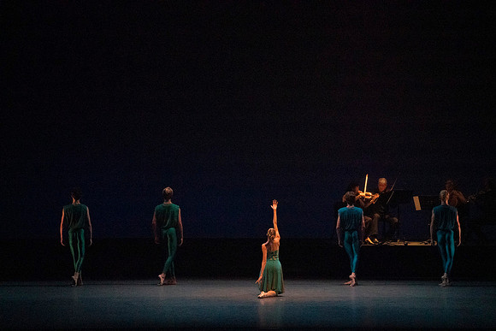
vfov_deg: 8.4
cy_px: 166
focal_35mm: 164
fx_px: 2260
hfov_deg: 12.5
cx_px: 248
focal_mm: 164
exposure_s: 1/400
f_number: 8
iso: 25600
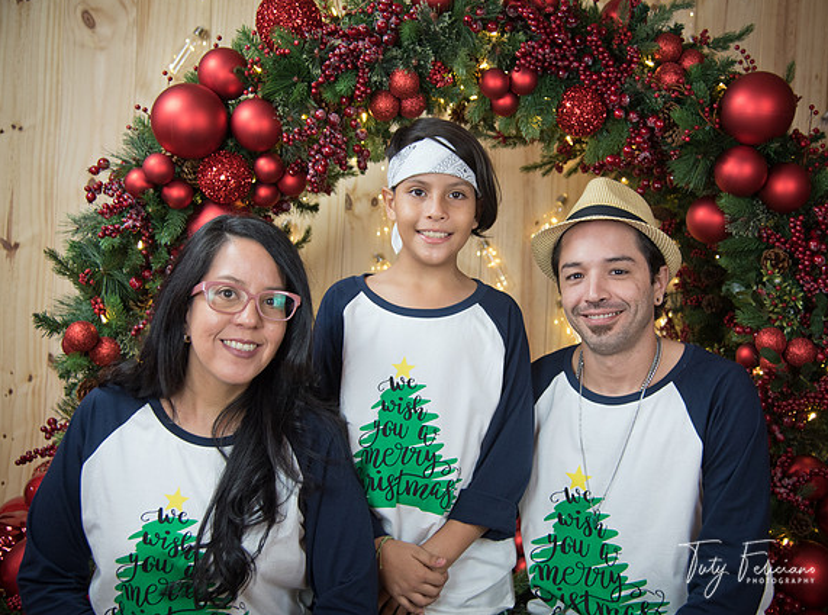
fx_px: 1073
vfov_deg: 32.0
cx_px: 466
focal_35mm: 45
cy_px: 303
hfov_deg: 42.1
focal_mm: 40
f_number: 4
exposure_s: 1/60
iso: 1000
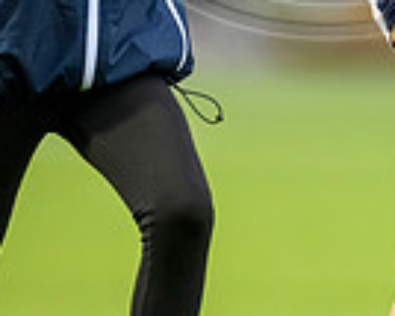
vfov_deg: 0.8
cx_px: 477
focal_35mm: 1913
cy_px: -182
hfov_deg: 1.0
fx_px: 22348
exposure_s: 1/1600
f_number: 3.2
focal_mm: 400
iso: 4000
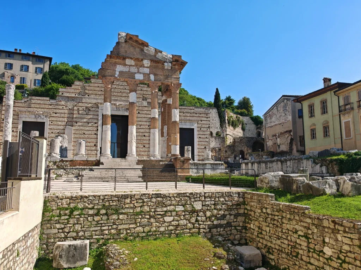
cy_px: 135
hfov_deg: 65.3
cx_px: 180
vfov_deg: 51.4
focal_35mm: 27
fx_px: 282
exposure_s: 1/1600
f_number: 2
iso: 50
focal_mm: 6.83
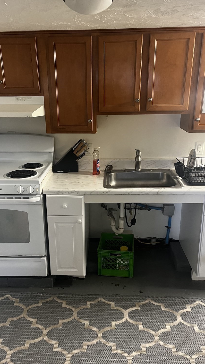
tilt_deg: -19.3
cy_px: 181
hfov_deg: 40.2
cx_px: 95
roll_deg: +1.0
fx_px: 280
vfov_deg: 66.1
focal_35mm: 29
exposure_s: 1/60
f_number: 1.6
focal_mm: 5.1
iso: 400
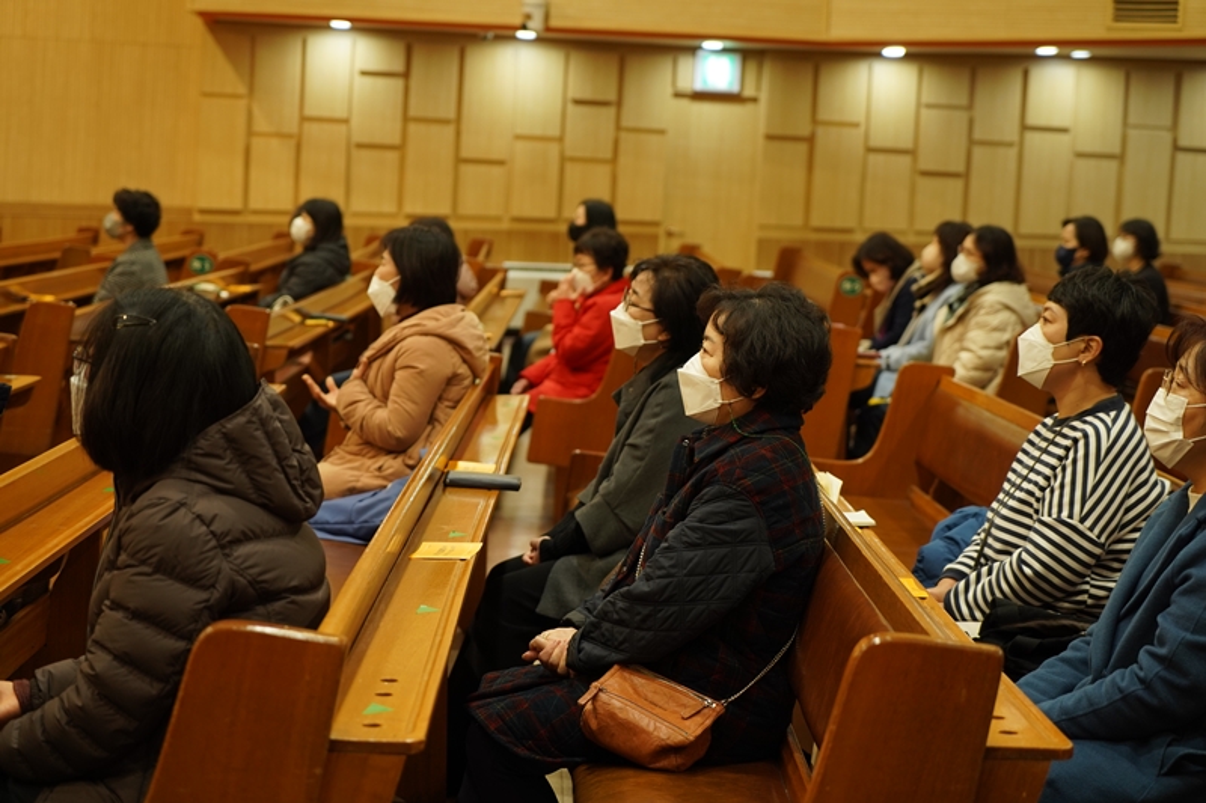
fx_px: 2344
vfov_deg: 19.4
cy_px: 402
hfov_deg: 28.8
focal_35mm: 70
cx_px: 603
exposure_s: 1/80
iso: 1000
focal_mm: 70
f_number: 4
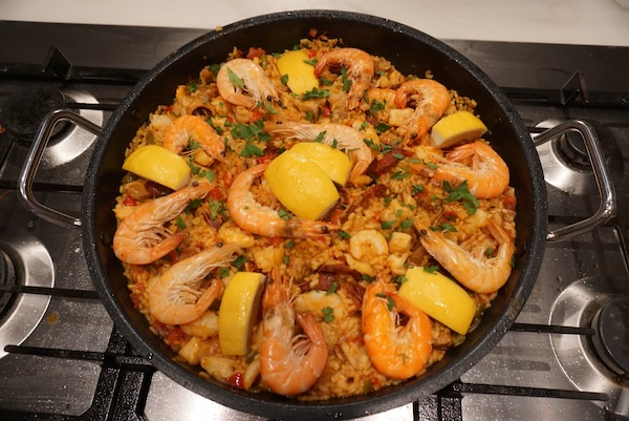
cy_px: 210
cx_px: 314
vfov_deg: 53.2
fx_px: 420
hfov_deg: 73.7
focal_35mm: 24
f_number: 4
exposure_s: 1/60
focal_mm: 16
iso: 800
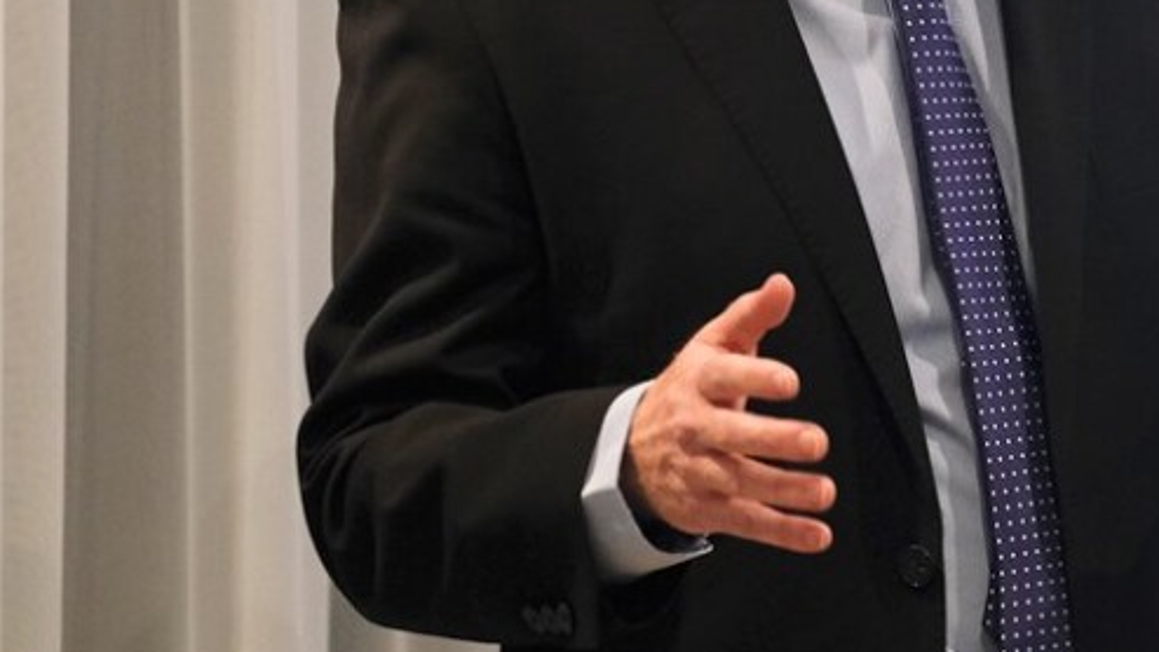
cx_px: 896
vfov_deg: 4.5
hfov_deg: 7.9
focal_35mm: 271
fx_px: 8329
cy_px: -35
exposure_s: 1/125
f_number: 2.8
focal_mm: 94.5
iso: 2000
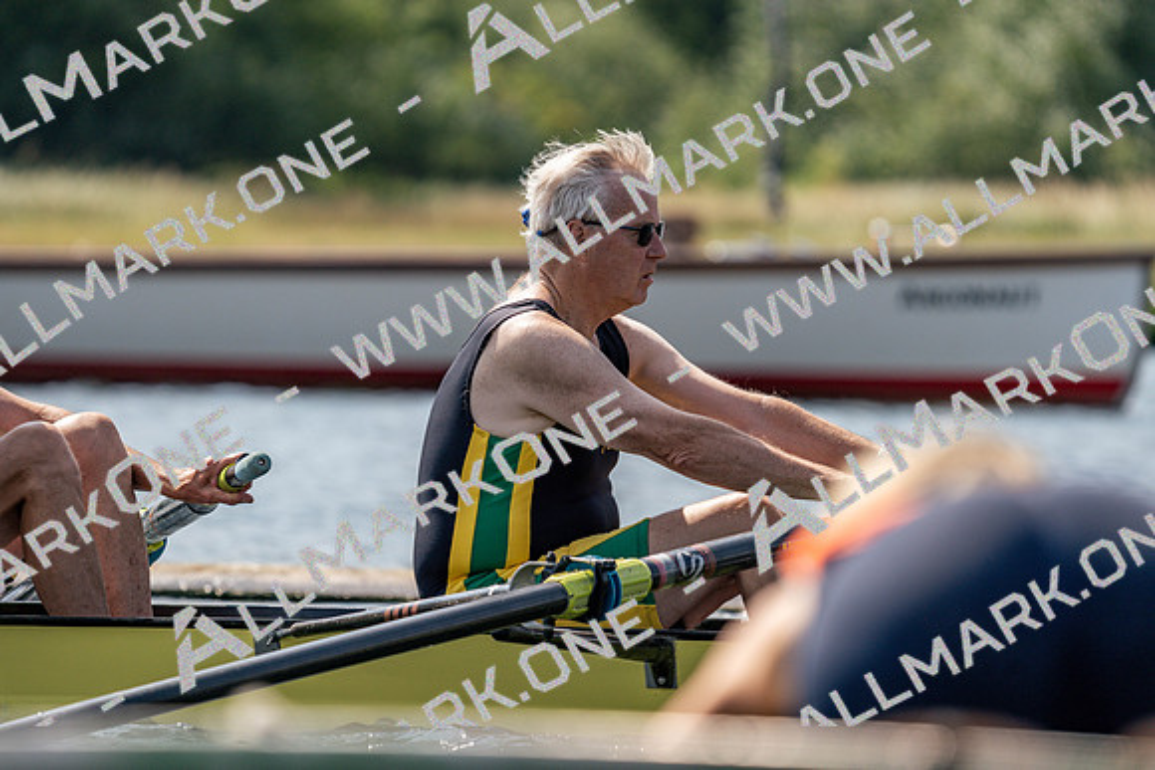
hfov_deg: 5.5
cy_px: 385
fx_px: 12066
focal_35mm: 376
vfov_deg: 3.7
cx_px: 578
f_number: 6.3
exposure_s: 1/1600
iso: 250
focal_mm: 376
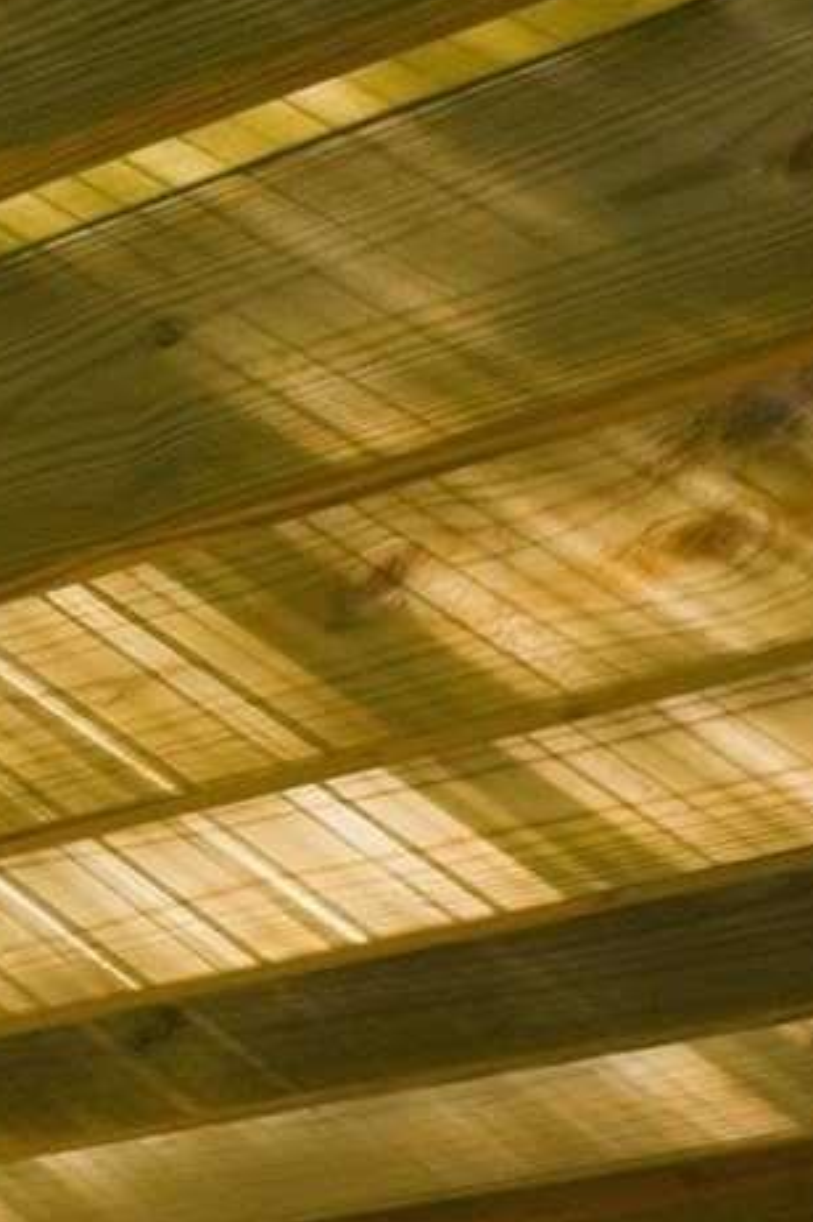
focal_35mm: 97
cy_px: 2073
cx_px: -1808
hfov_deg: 9.8
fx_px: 3290
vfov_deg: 17.7
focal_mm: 14.6
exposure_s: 1/160
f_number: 9
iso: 640
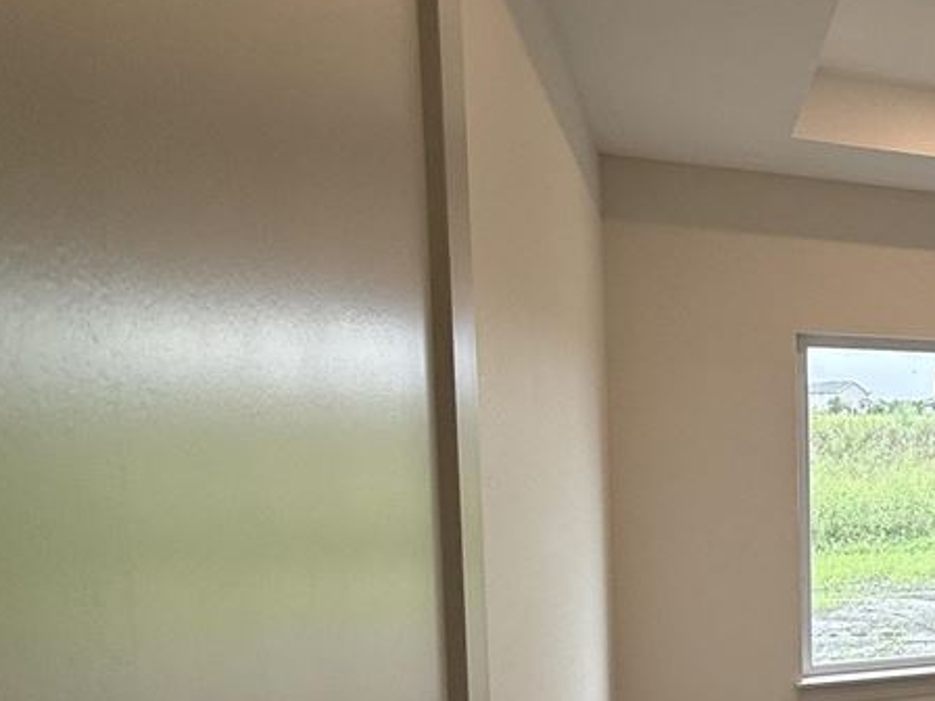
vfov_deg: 35.3
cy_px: 507
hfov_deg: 32.7
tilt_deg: -2.7
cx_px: 1258
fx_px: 1080
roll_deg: -0.3
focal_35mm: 40
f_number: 2.2
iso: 64
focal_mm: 2.22
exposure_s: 1/122
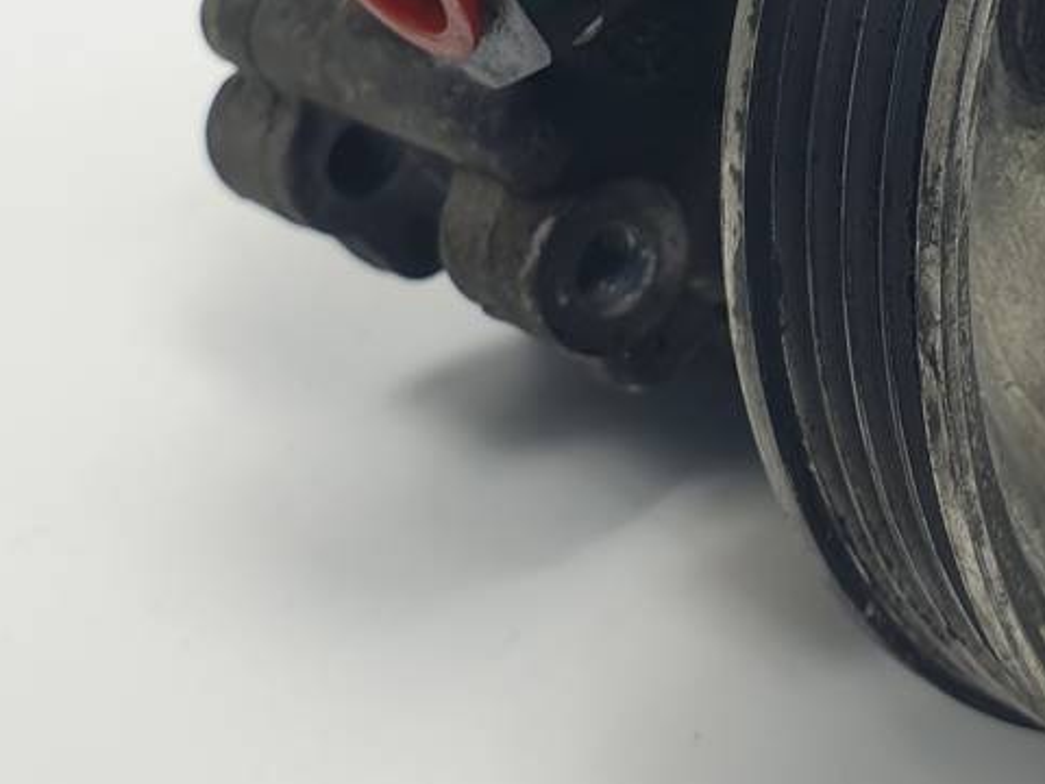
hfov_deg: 24.4
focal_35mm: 78
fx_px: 2355
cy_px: -115
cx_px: 921
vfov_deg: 18.1
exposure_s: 1/215
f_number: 2.4
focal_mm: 4.3
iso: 50
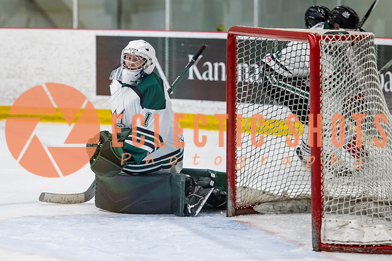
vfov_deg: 6.7
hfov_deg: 10.0
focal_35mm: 206
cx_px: 144
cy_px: 99
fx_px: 2244
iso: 2000
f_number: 3.2
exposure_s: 1/640
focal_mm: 130
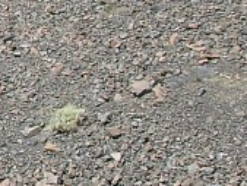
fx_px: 1685
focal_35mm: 236
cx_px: -335
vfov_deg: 6.2
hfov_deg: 7.8
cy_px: -123
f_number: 5.1
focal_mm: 8.3
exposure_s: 1/229
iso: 50
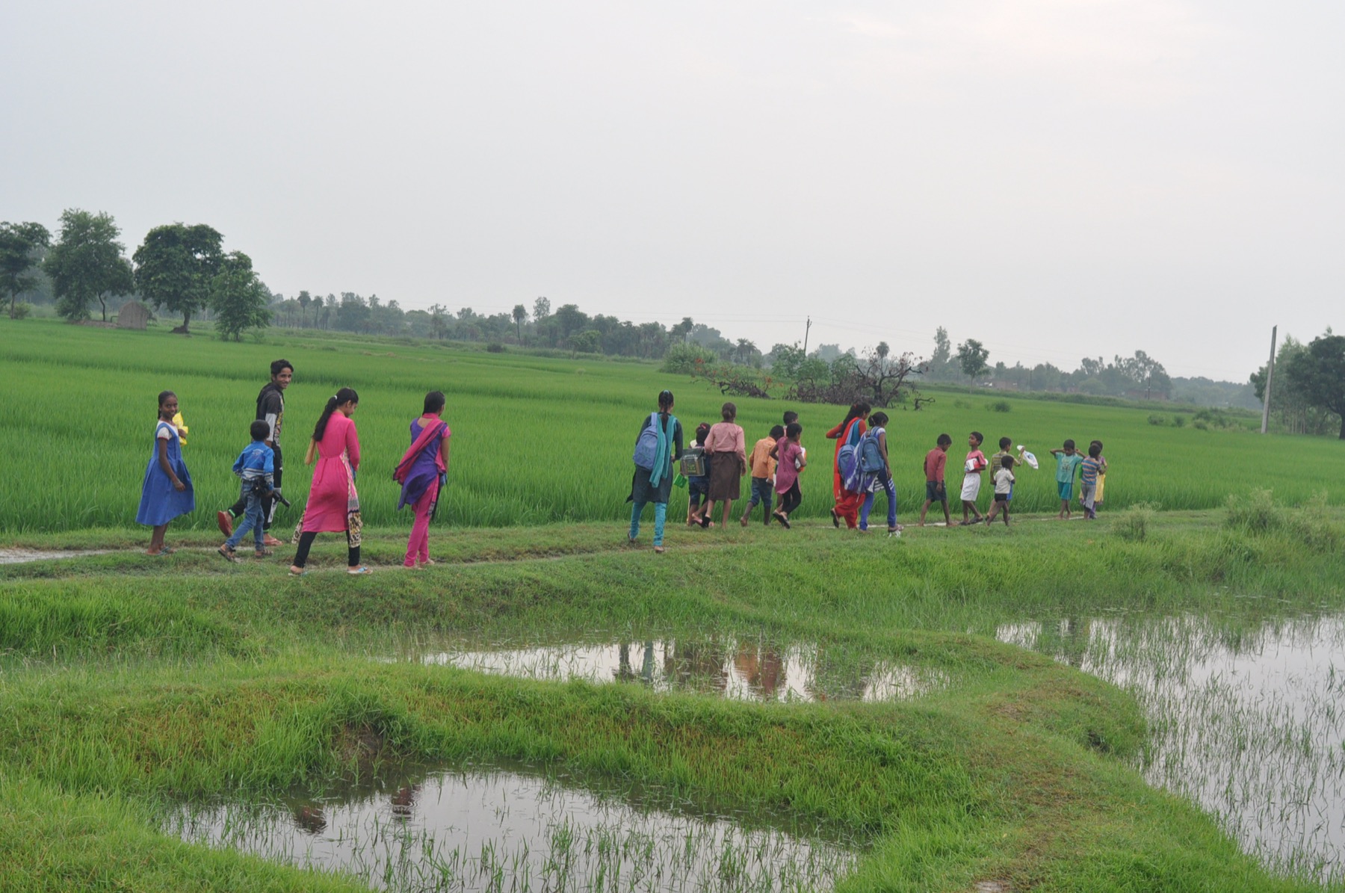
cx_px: 672
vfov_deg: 25.7
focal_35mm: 52
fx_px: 1959
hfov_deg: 37.9
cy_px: 446
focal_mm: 35
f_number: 6.3
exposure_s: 1/400
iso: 640
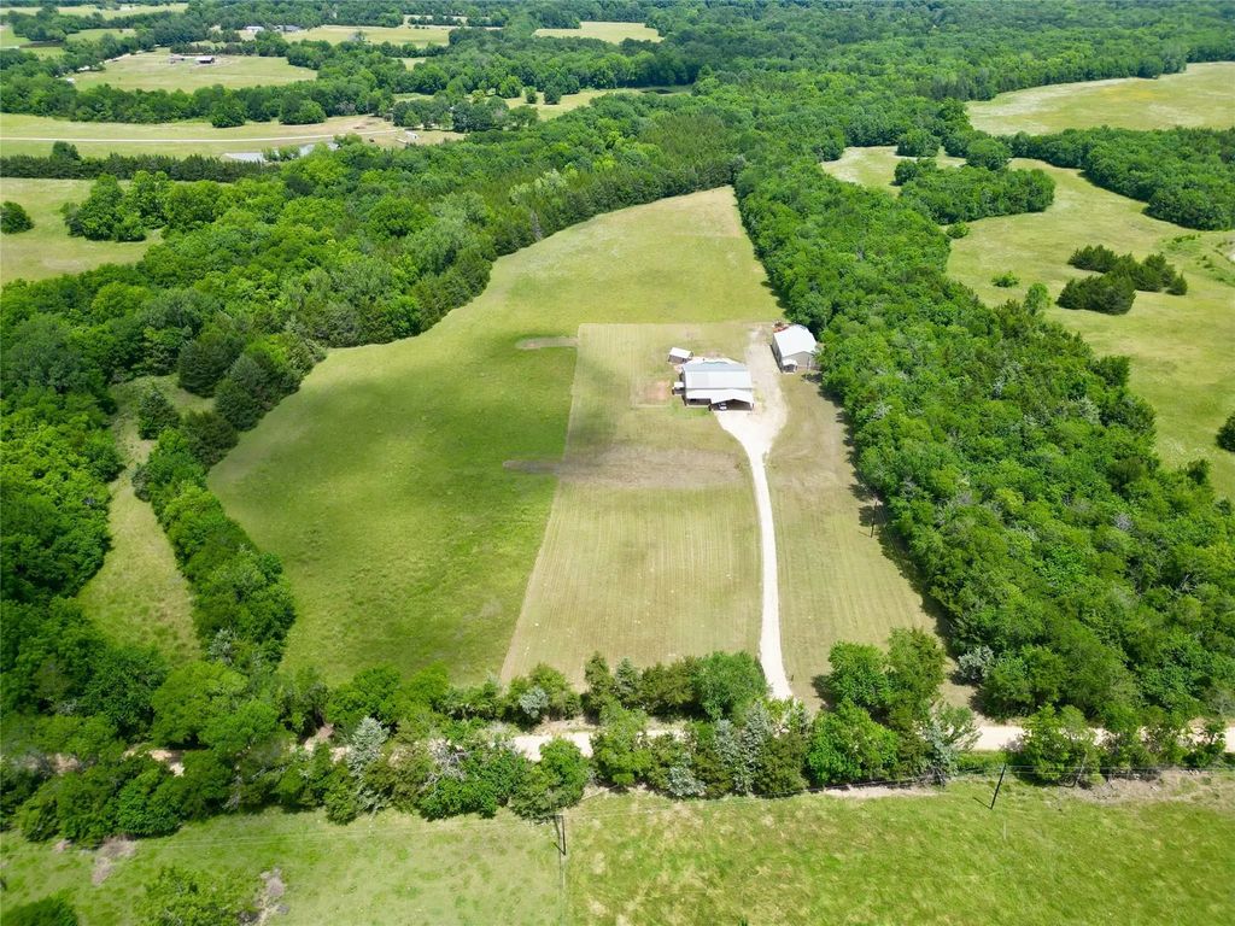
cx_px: 618
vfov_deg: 56.8
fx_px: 856
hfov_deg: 71.6
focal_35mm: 24
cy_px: 463
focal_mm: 6.72
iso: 110
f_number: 1.7
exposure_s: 1/1600
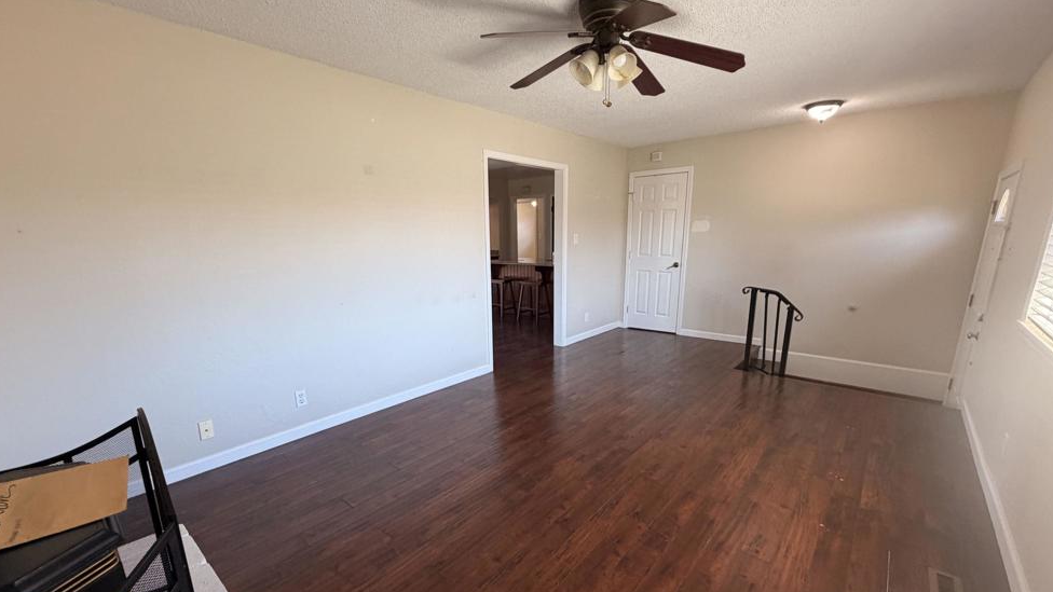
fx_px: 447
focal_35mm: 16
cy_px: 343
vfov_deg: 66.7
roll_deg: +1.5
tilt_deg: -14.3
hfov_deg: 99.4
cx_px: 524
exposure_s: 1/120
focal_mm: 2.22
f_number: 2.2
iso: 200
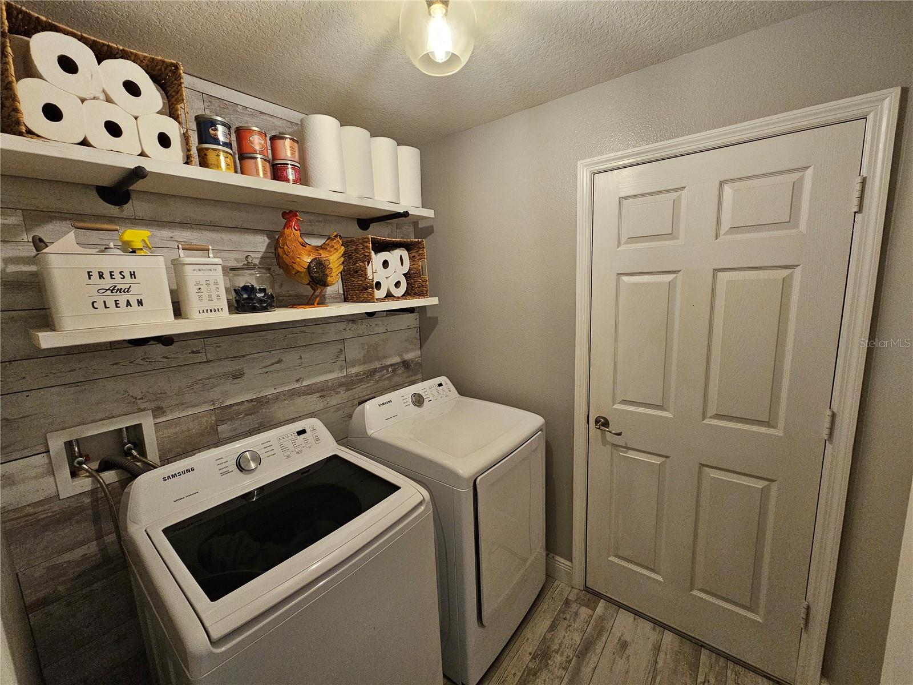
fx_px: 343
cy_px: 342
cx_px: 456
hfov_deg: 106.2
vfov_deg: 89.9
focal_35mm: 13
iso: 500
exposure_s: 1/100
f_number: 2.2
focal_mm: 2.2
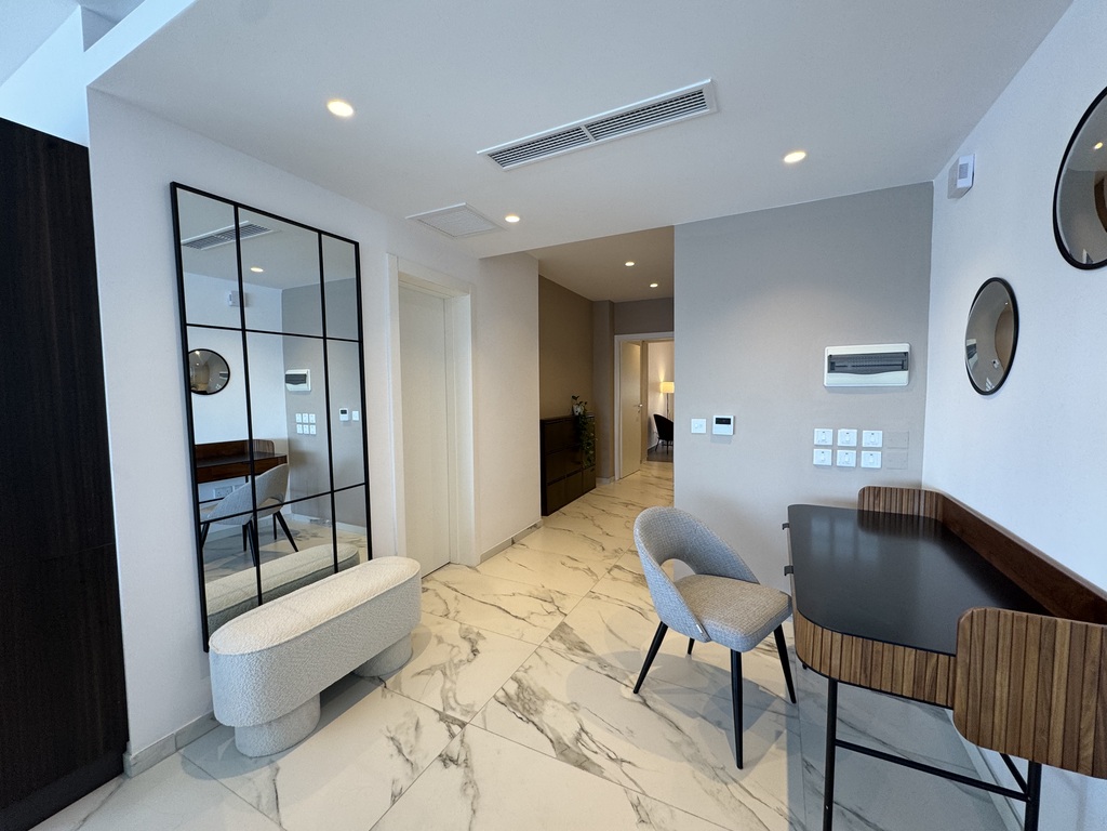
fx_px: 448
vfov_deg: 85.7
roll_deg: +0.5
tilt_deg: -3.2
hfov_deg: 102.1
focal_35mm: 14
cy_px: 416
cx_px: 554
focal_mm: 2.22
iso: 100
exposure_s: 1/100
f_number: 2.2
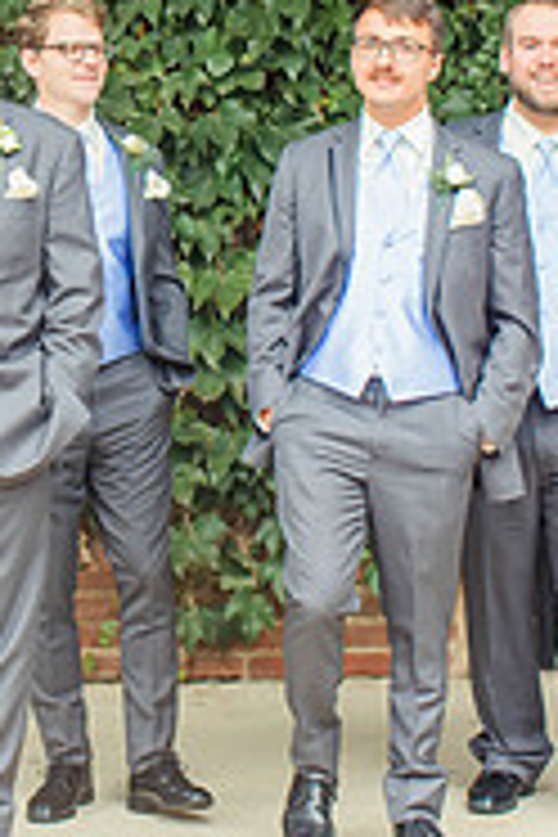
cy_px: 86
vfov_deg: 15.9
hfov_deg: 10.7
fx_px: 2953
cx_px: 18
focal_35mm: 127
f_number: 2.5
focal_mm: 35
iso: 500
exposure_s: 1/160
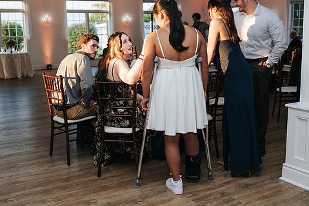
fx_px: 369
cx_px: 144
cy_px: 88
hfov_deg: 45.4
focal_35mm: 43
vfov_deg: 31.1
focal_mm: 35
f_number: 3.2
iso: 720
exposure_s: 1/200
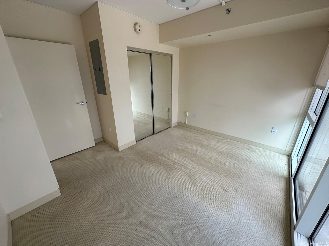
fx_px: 133
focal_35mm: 14
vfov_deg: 85.7
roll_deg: +0.5
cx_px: 164
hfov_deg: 102.1
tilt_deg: -18.5
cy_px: 123
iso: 100
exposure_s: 1/99
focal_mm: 2.22
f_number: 2.2
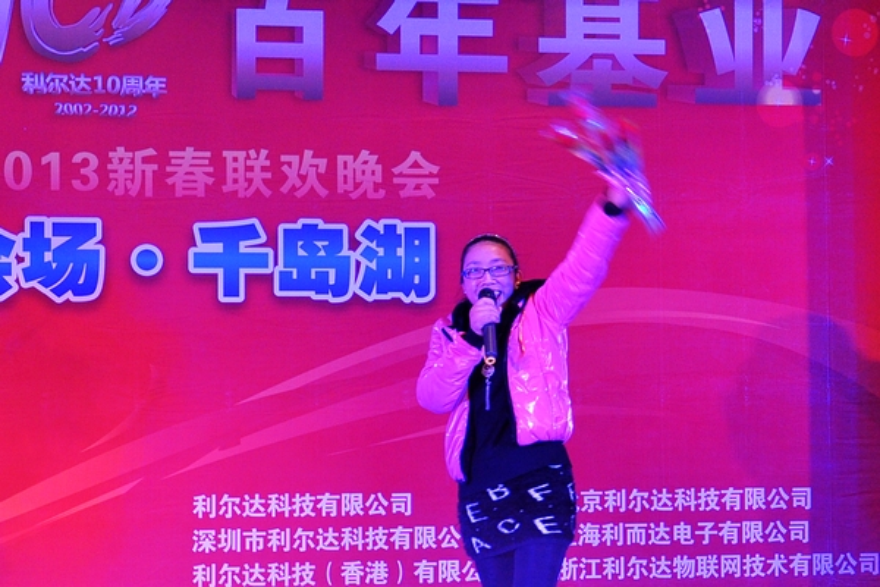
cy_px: 294
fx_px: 1247
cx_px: 440
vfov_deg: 26.5
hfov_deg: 38.9
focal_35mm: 51
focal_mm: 34
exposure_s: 1/40
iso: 400
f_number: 5.6
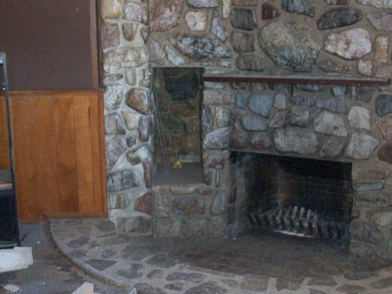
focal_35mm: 49
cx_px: 257
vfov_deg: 29.6
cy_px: 118
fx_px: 555
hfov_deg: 38.5
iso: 320
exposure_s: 1/60
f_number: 2.8
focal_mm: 5.7
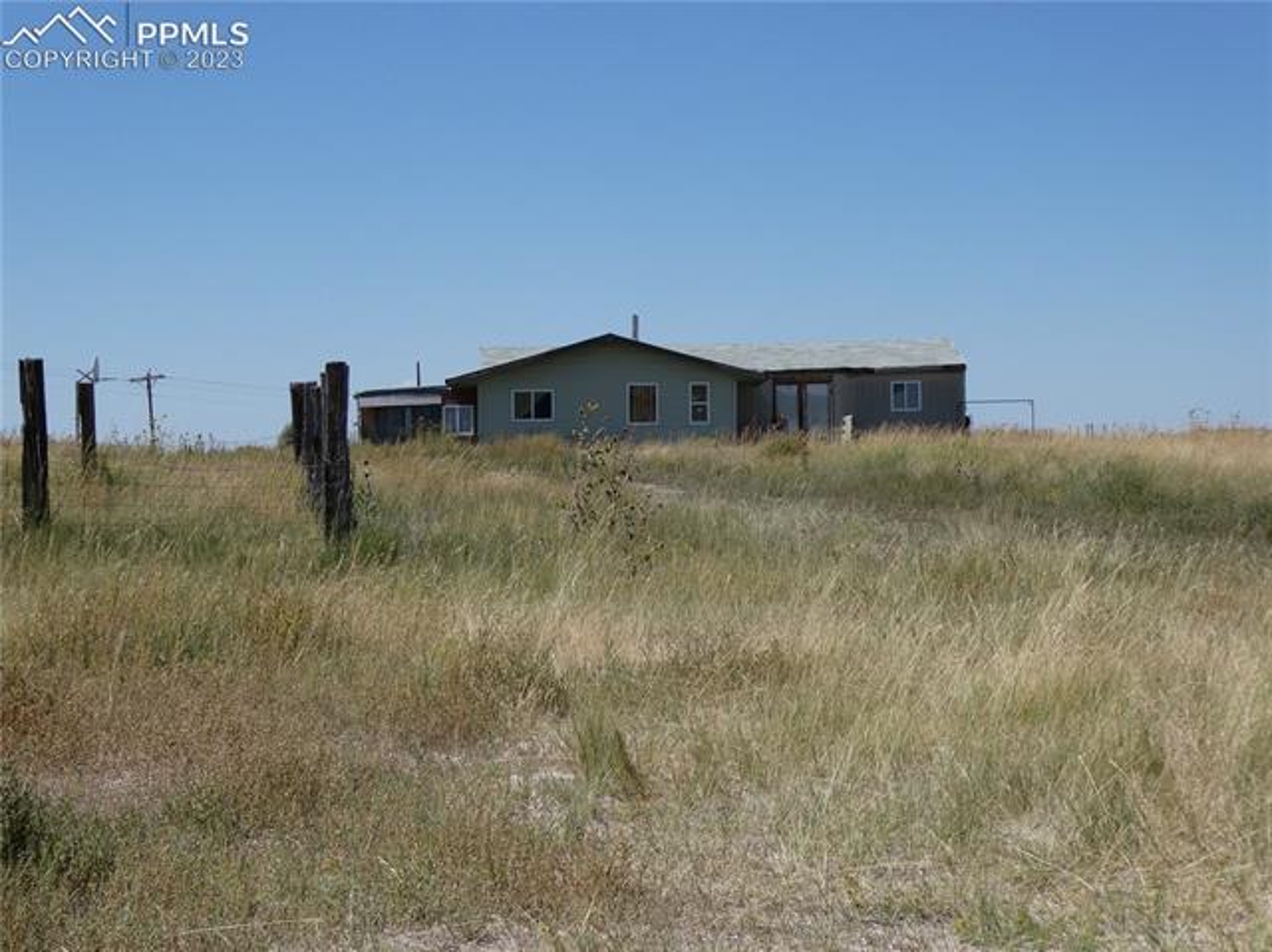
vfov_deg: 19.9
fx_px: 2717
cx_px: 636
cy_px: 476
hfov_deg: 26.3
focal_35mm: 74
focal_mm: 13.2
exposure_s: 1/800
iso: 80
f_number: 4.6
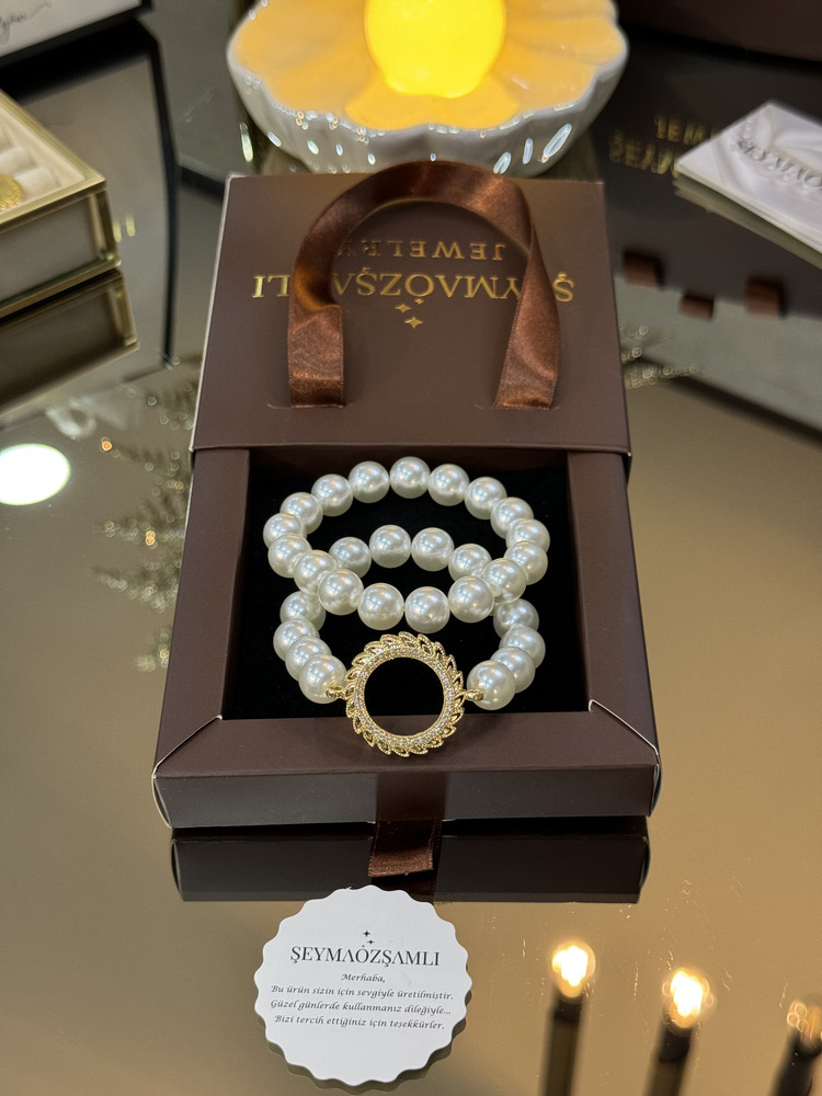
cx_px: 411
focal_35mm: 48
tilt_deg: -46.8
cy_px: 548
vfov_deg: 39.7
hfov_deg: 30.3
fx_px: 1520
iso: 160
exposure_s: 1/50
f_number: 1.78
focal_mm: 6.76
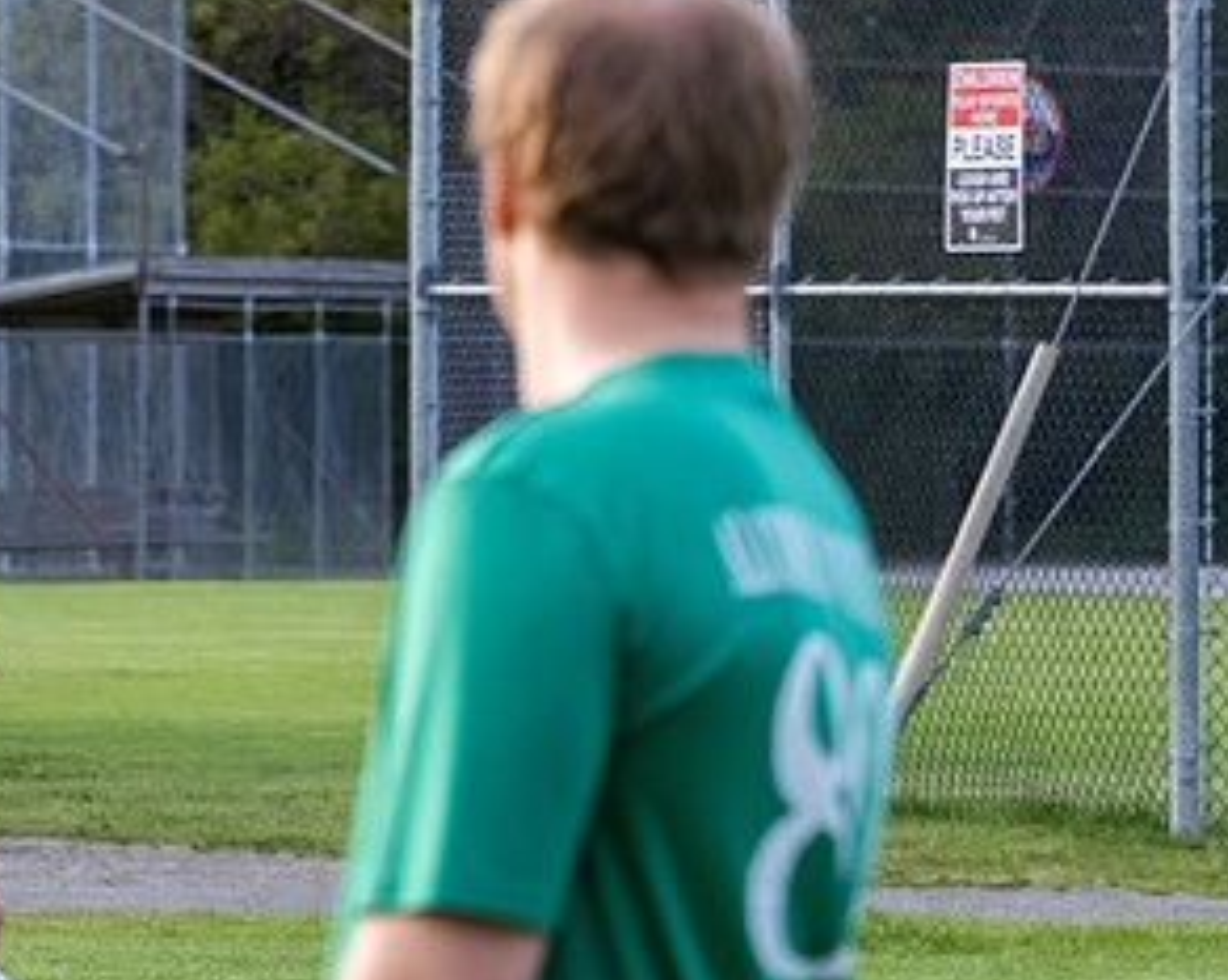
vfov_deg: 3.2
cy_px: 721
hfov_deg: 4.0
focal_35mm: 487
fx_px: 17682
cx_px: 80
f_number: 5.6
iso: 2500
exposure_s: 1/1000
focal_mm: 125
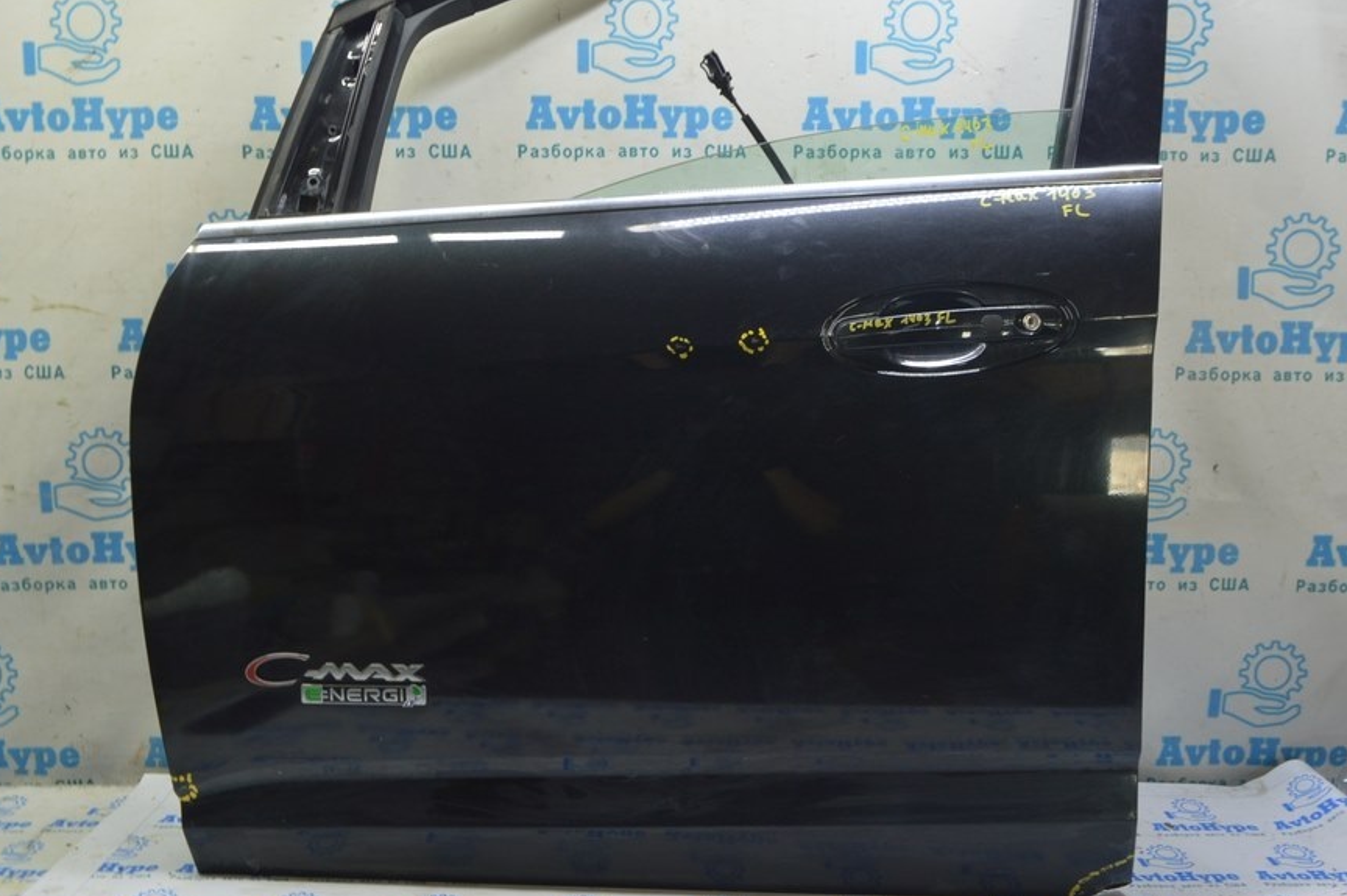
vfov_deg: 41.1
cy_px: 428
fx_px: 1197
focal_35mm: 32
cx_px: 650
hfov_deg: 58.7
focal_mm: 18
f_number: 5.6
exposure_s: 1/20
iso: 400
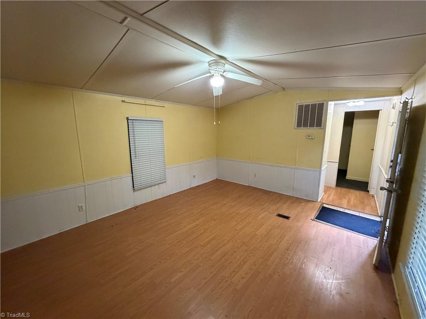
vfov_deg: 85.7
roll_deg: +0.6
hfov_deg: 102.1
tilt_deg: -9.9
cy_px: 160
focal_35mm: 14
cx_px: 213
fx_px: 172
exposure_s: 1/60
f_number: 2.2
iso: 640
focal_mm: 2.22
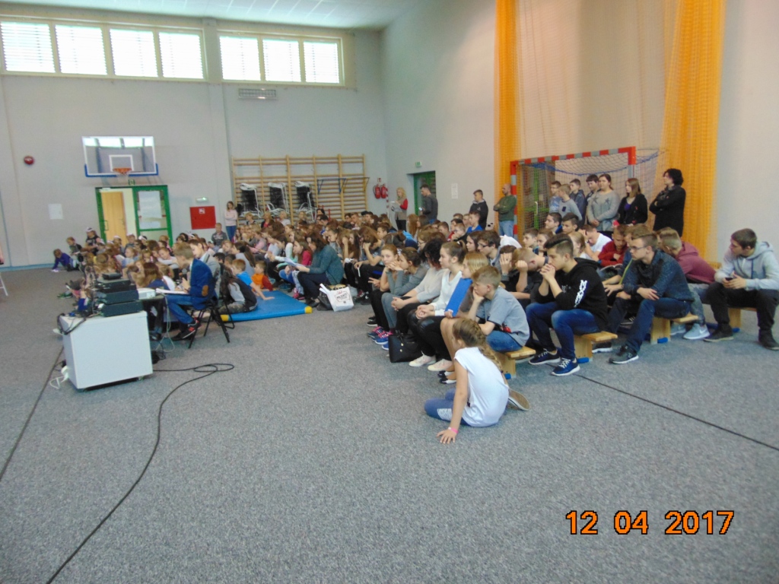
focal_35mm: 25
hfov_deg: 69.4
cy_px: 292
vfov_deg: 54.9
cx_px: 390
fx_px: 563
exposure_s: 1/30
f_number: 3
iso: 320
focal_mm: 4.5
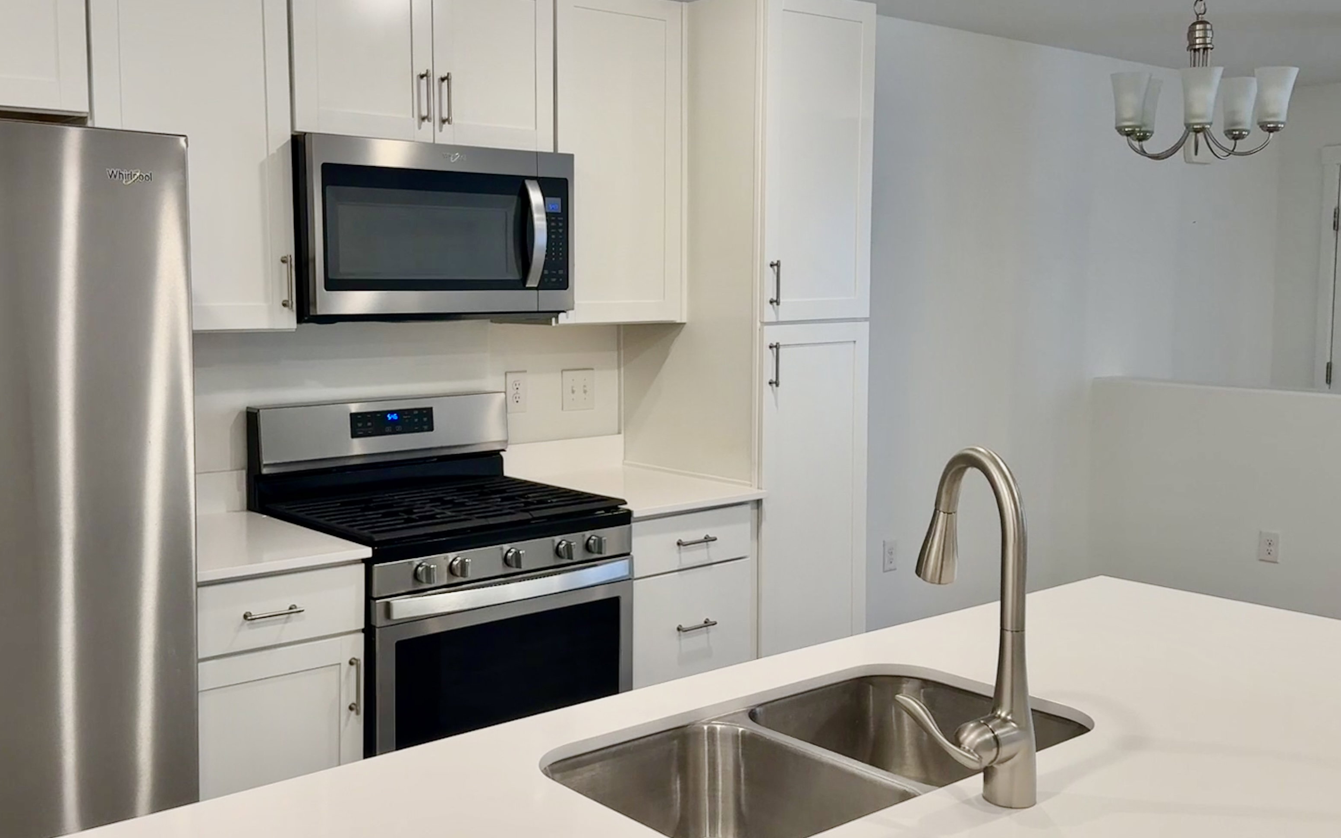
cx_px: 591
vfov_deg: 38.3
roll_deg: +0.9
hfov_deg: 58.0
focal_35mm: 33
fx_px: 1206
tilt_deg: -6.0
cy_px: 396
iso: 50
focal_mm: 6.76
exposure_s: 1/512
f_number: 1.78
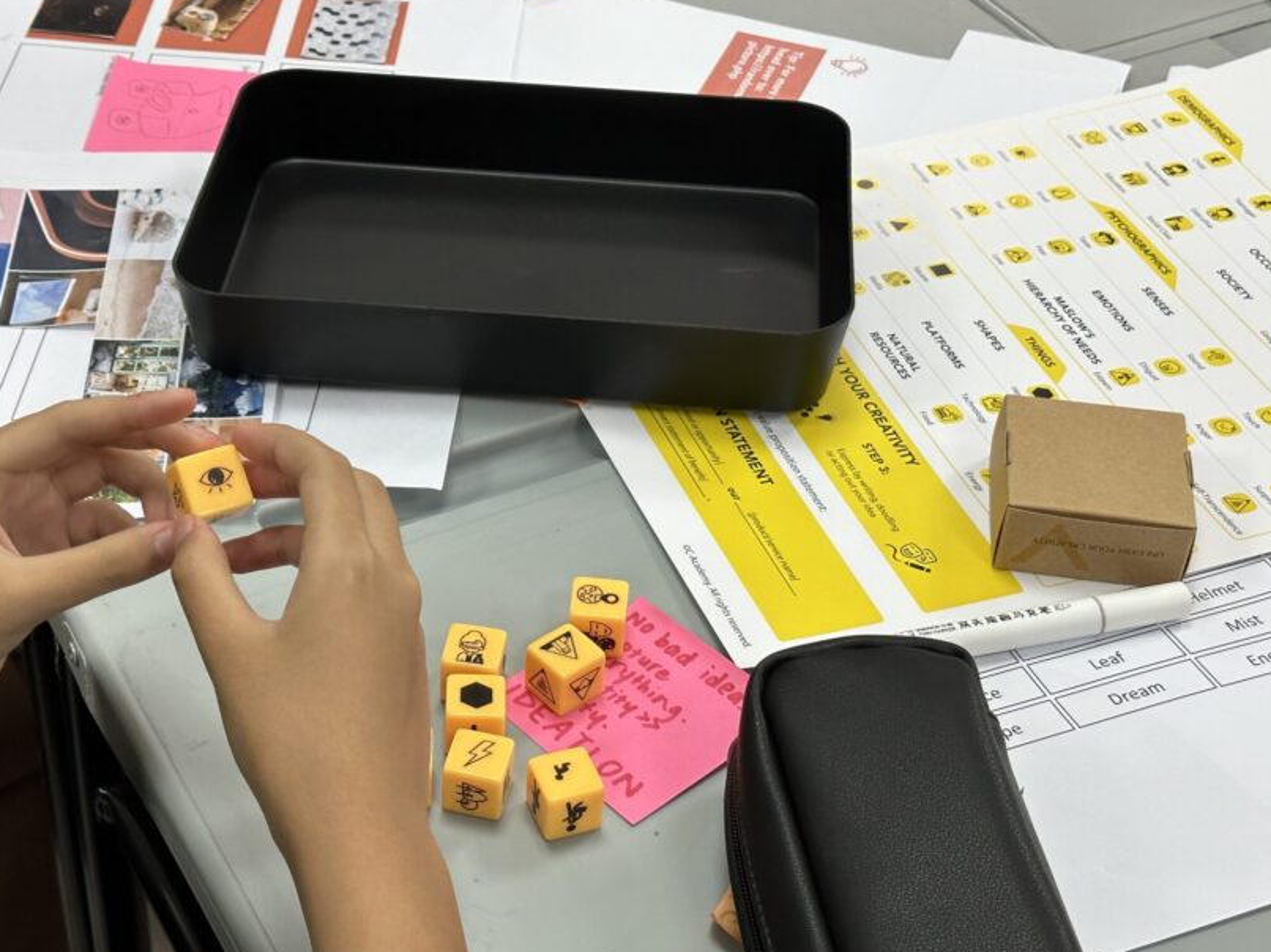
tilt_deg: -41.9
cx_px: 501
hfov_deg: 31.6
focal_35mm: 61
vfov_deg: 24.0
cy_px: 493
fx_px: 2239
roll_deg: -1.2
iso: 100
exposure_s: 1/100
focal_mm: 6.86
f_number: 1.78
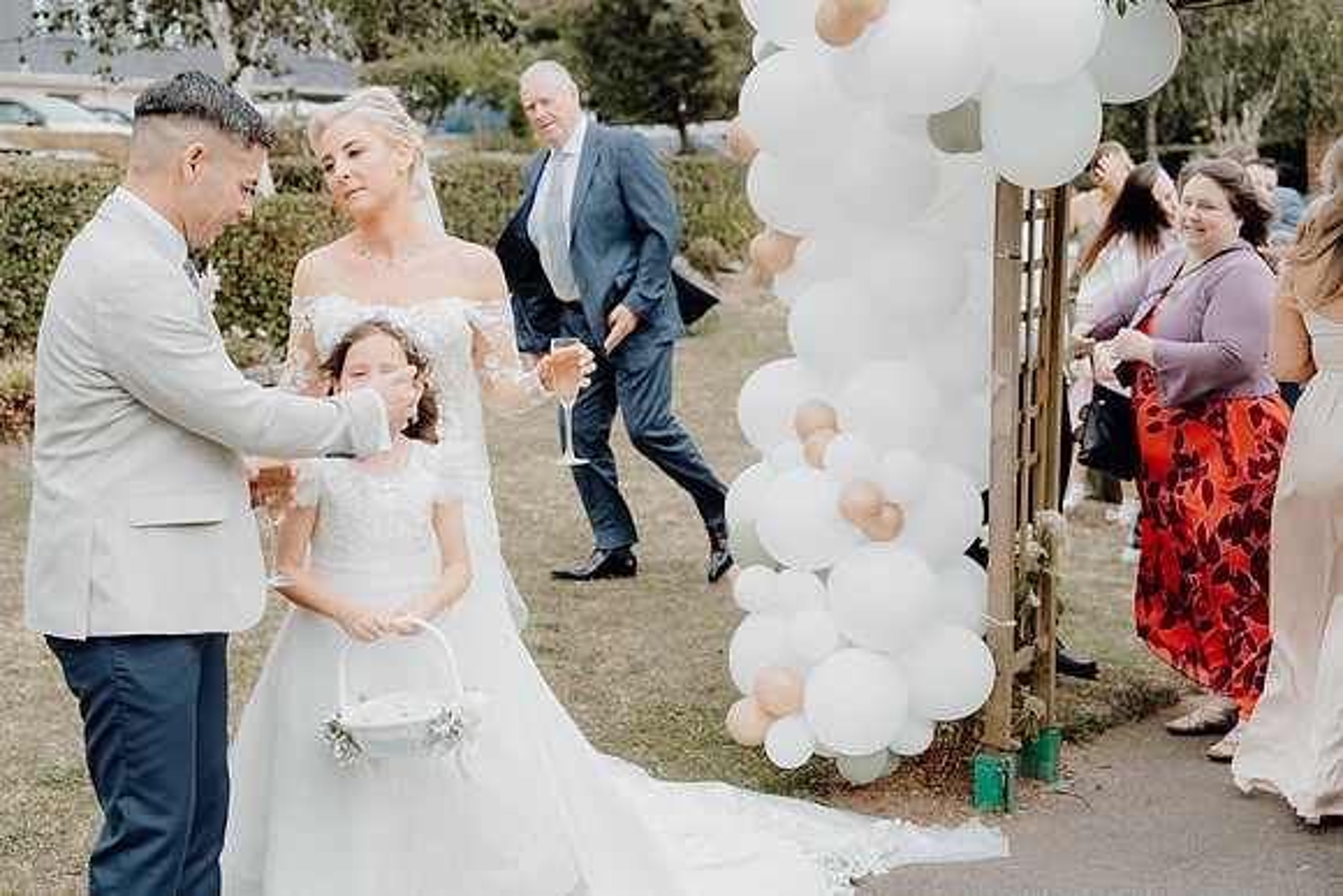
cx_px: 672
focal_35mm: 53
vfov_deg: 25.5
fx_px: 1978
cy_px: 448
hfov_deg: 37.5
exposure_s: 1/500
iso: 125
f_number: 3.5
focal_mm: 53
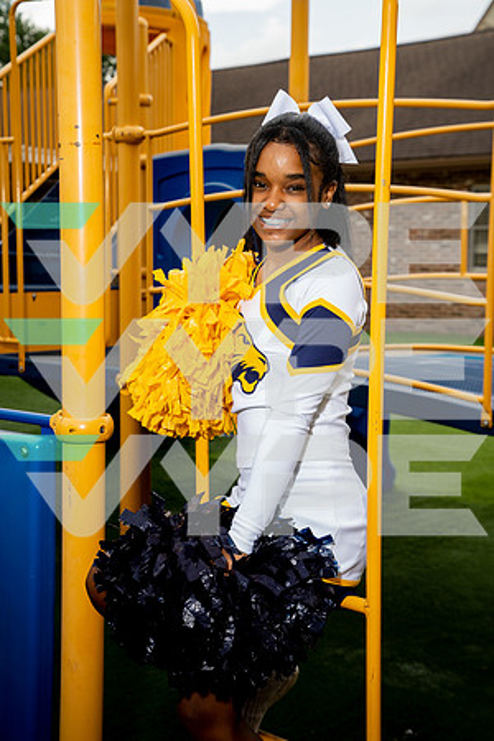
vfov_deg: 32.9
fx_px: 1255
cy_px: 370
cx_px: 247
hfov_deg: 22.3
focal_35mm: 61
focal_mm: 61
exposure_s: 1/250
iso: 250
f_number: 5.6
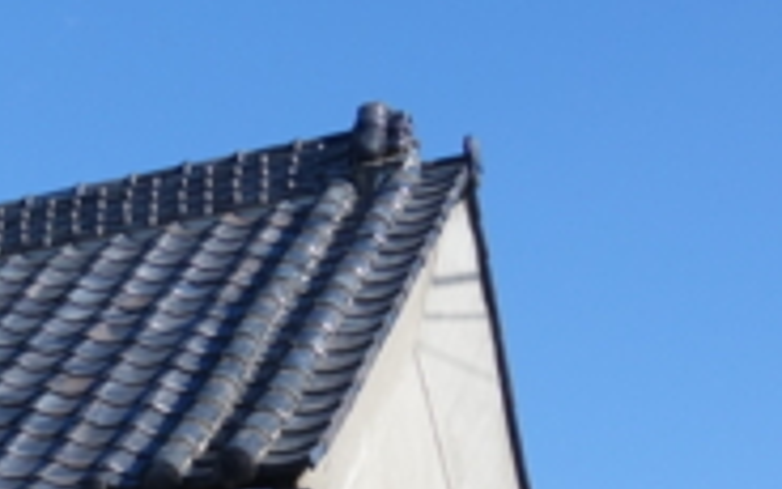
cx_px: -650
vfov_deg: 10.1
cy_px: 836
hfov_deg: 14.6
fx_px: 2643
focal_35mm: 124
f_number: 5.6
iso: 125
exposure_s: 1/400
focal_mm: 10.4
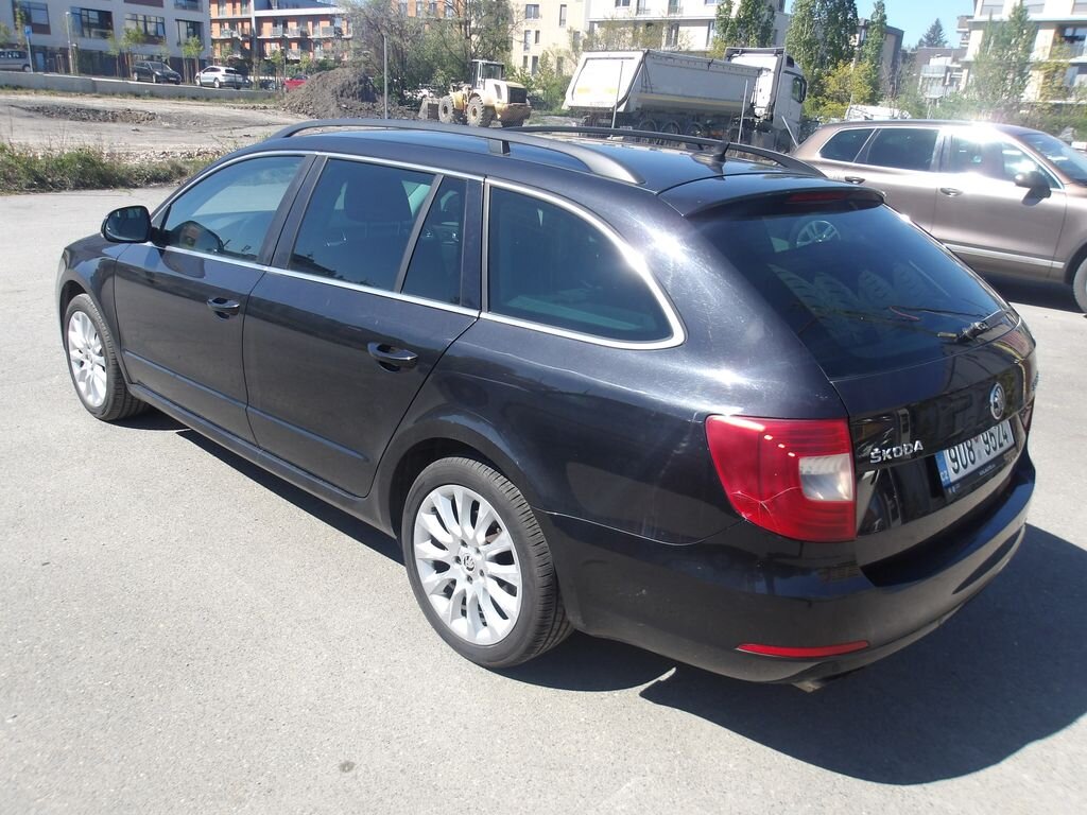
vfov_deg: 51.4
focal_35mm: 27
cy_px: 408
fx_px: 848
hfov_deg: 65.3
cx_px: 544
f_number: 3
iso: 100
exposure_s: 1/763
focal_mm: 4.9
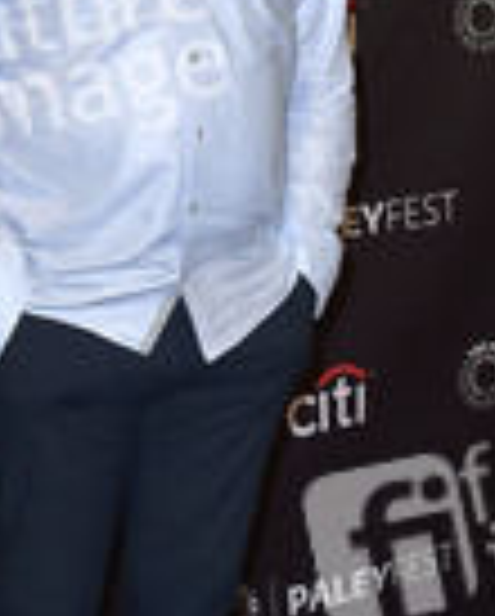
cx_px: 128
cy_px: 297
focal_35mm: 104
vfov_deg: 18.4
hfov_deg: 14.8
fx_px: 1900
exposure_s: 1/320
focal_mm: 38
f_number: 6.3
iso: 640
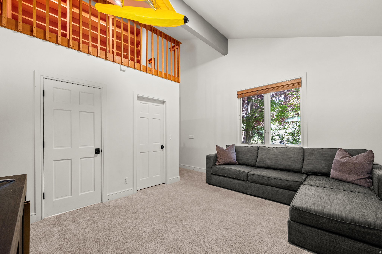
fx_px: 148
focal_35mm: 14
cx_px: 191
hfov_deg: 104.3
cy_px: 127
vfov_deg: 81.1
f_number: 7.1
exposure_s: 1/3
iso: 500
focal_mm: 14
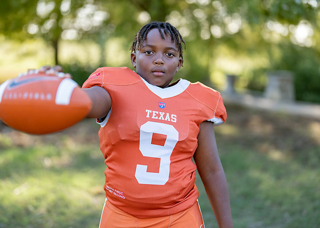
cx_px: 158
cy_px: 104
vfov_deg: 24.9
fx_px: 518
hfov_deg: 34.3
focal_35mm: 57
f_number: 1.2
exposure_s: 1/1250
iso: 100
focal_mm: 50
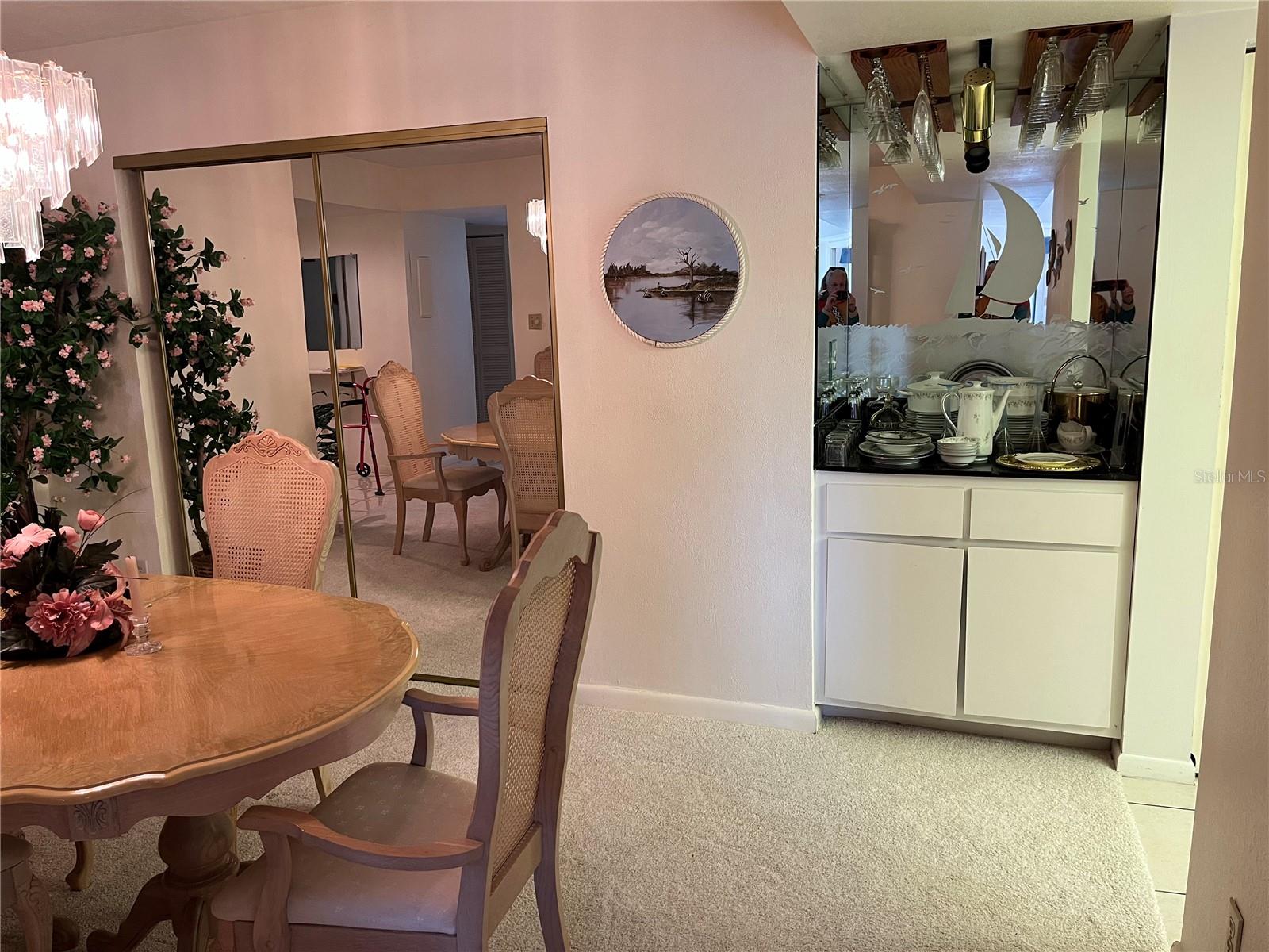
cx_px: 634
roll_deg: +1.6
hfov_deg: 67.3
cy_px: 476
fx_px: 953
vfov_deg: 53.1
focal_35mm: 26
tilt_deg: -10.5
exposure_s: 1/60
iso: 160
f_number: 1.6
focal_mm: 5.1
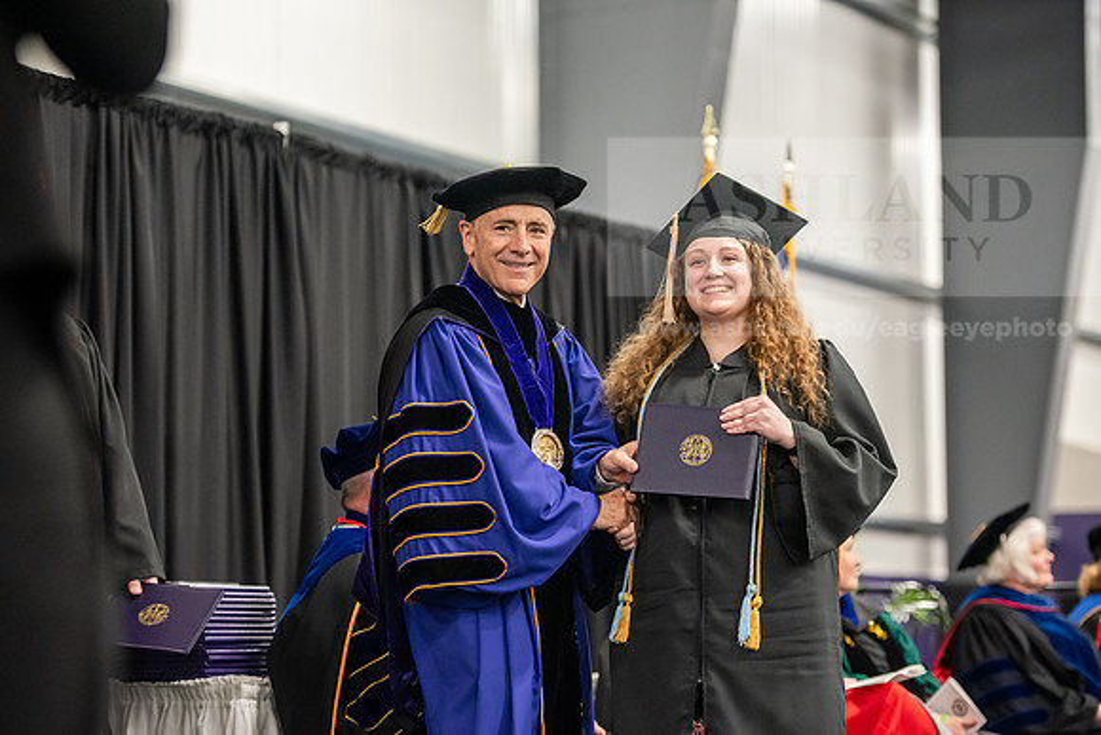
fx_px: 3212
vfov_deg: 13.0
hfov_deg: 19.5
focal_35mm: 105
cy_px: 368
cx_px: 550
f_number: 3.2
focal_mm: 105
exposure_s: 1/200
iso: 3200
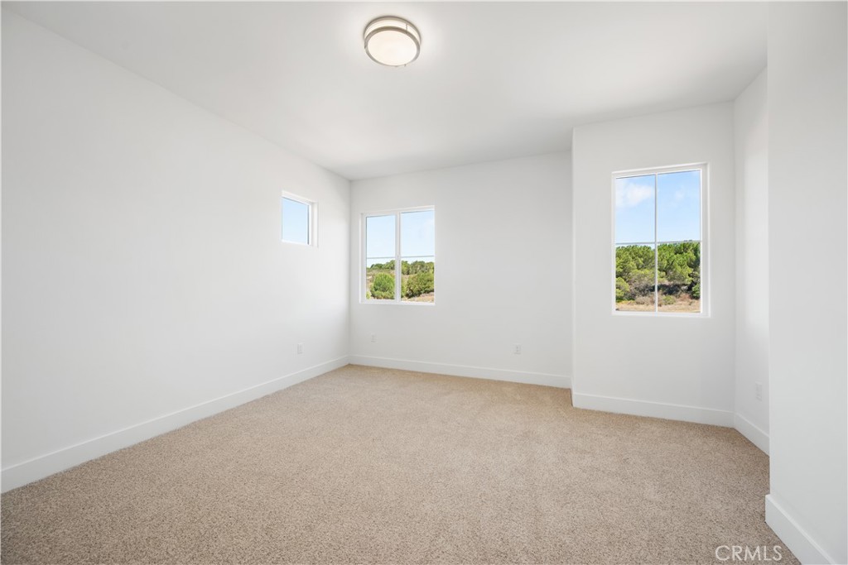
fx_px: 330
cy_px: 282
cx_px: 424
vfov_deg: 81.2
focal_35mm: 14
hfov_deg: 104.2
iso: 125
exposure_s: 1/13
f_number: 8
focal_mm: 14
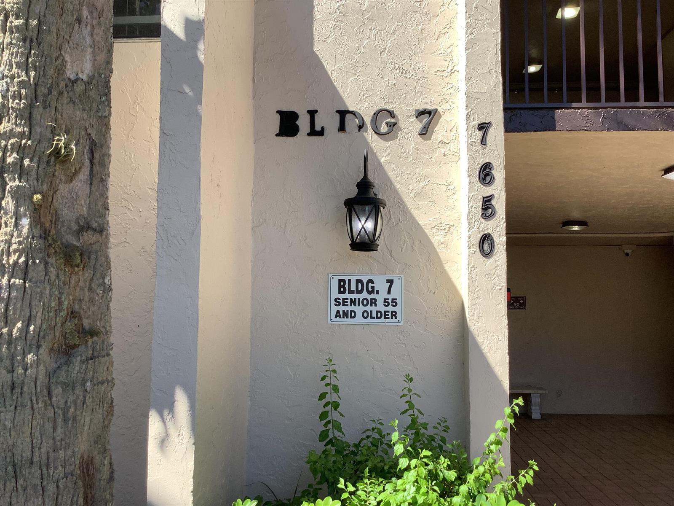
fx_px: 604
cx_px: 337
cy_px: 253
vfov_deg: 45.4
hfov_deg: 58.4
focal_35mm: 31
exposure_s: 1/604
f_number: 2.4
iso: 25
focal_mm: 3.3
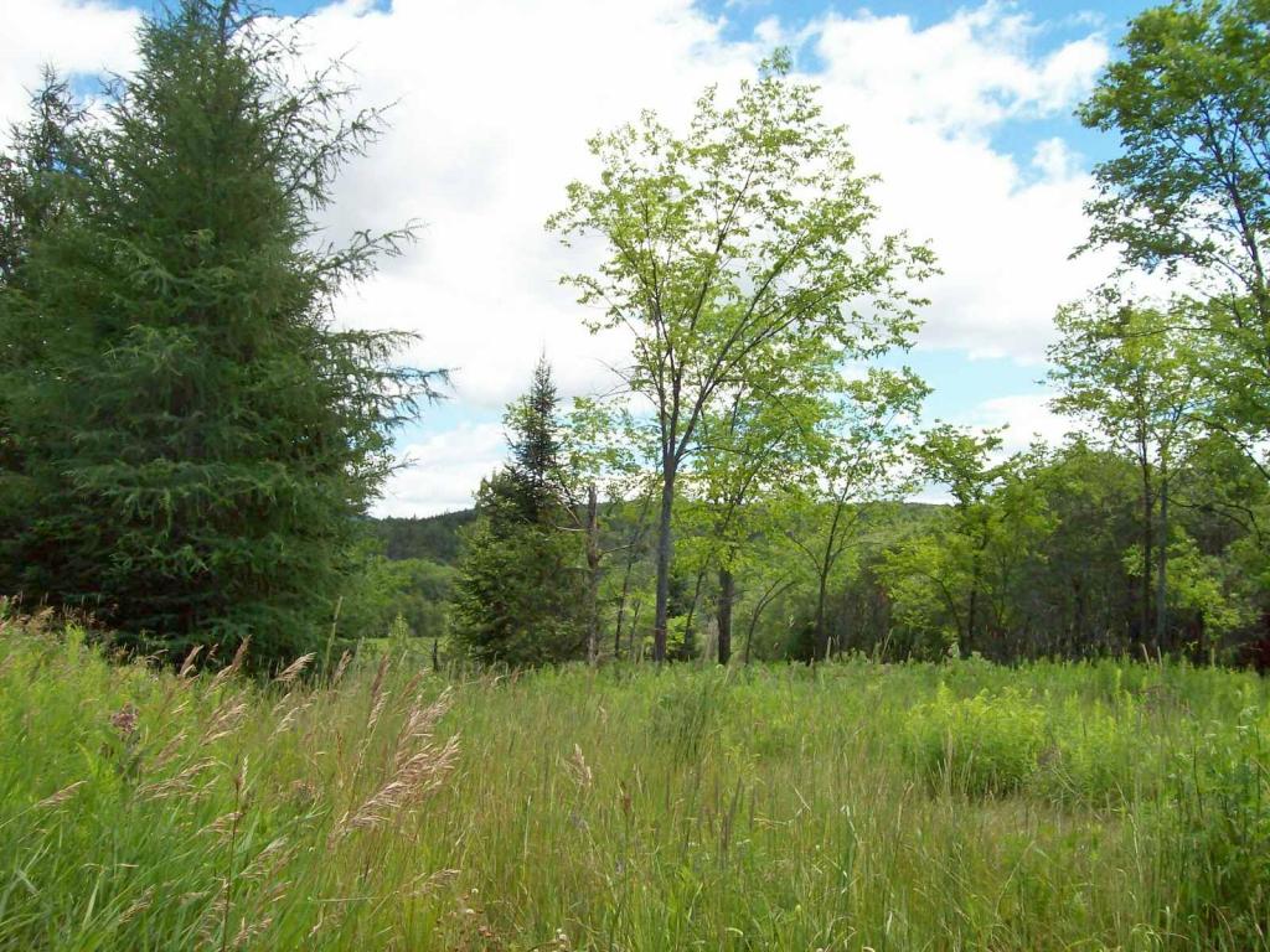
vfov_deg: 39.7
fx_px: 1321
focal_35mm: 36
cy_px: 476
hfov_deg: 51.4
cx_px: 635
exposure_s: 1/369
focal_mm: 6
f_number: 4.8
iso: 80
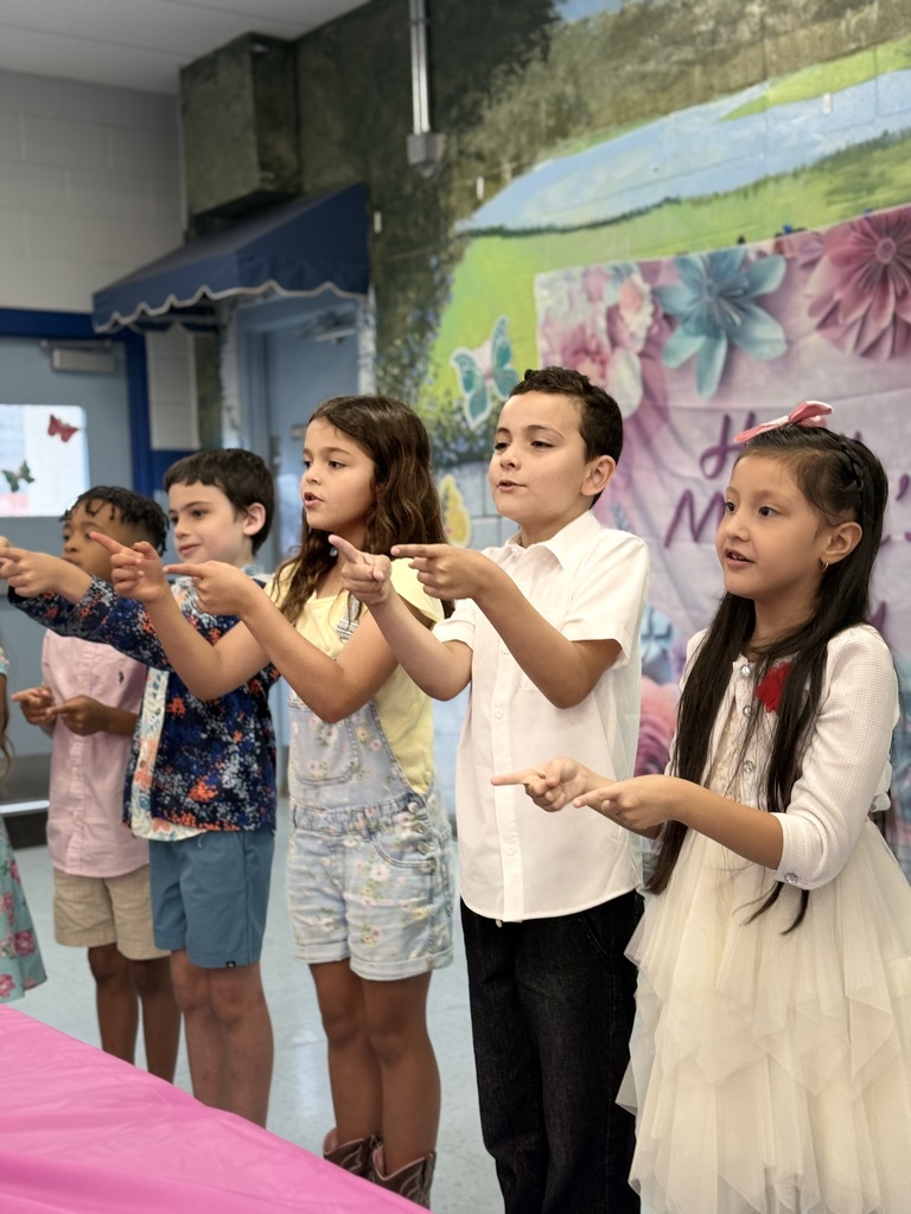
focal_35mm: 48
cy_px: 607
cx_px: 456
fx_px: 1684
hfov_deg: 30.3
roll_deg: +1.6
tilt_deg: -3.0
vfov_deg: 39.7
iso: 125
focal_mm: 6.76
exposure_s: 1/60
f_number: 1.78
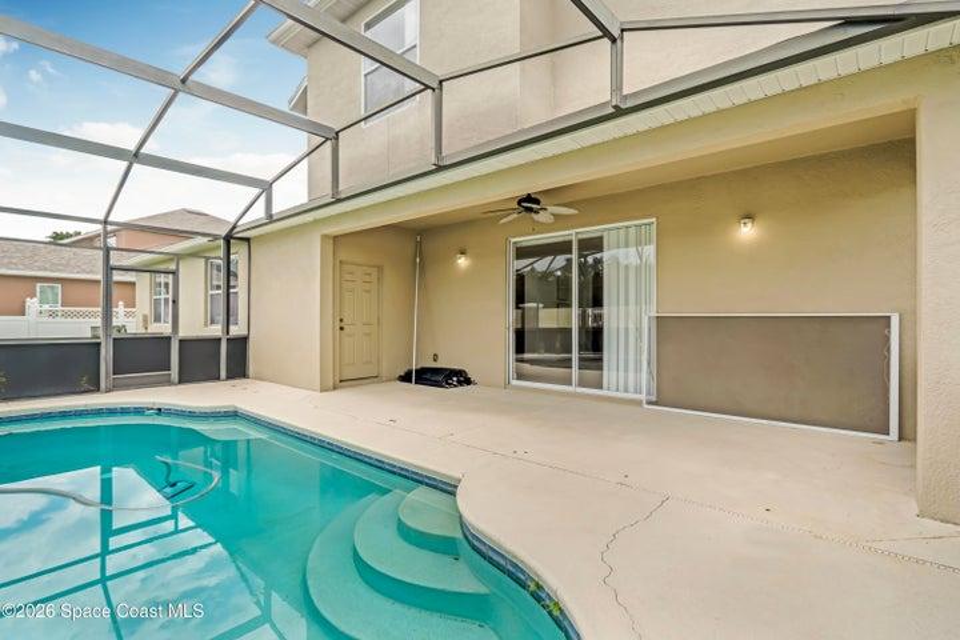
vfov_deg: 72.1
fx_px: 440
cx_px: 480
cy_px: 320
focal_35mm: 16
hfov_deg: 95.0
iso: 250
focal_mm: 11
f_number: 9
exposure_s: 1/4000
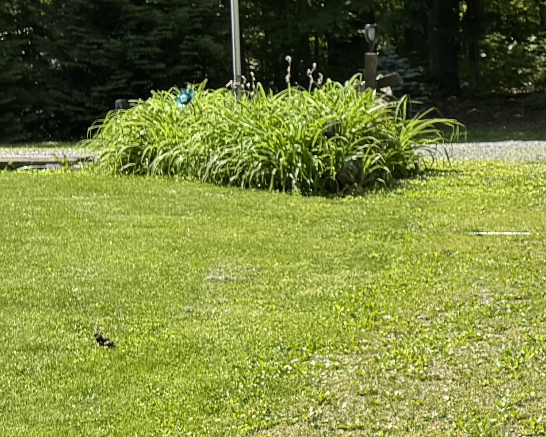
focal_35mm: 117
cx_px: 1147
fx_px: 1890
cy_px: 219
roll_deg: -1.1
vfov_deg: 13.2
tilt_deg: -4.6
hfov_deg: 13.6
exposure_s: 1/1818
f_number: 1.78
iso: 80
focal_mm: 6.76
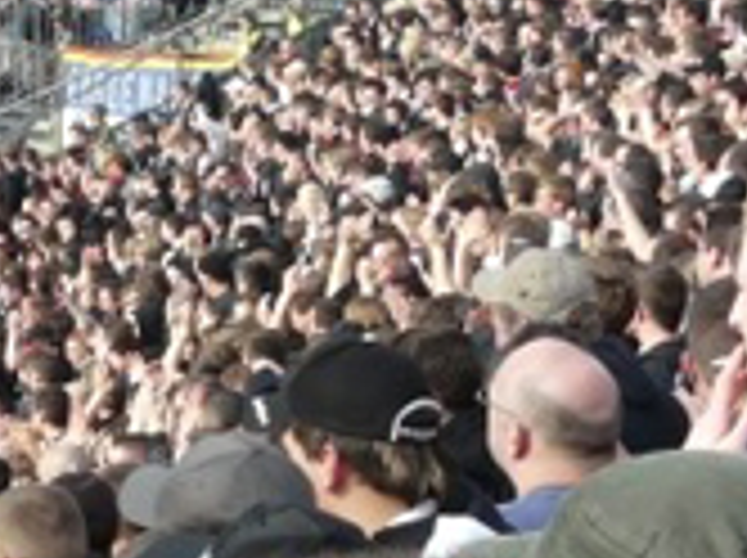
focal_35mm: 143
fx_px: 3081
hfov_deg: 13.6
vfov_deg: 10.3
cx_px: 22
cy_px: 558
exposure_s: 1/250
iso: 100
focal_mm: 7
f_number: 5
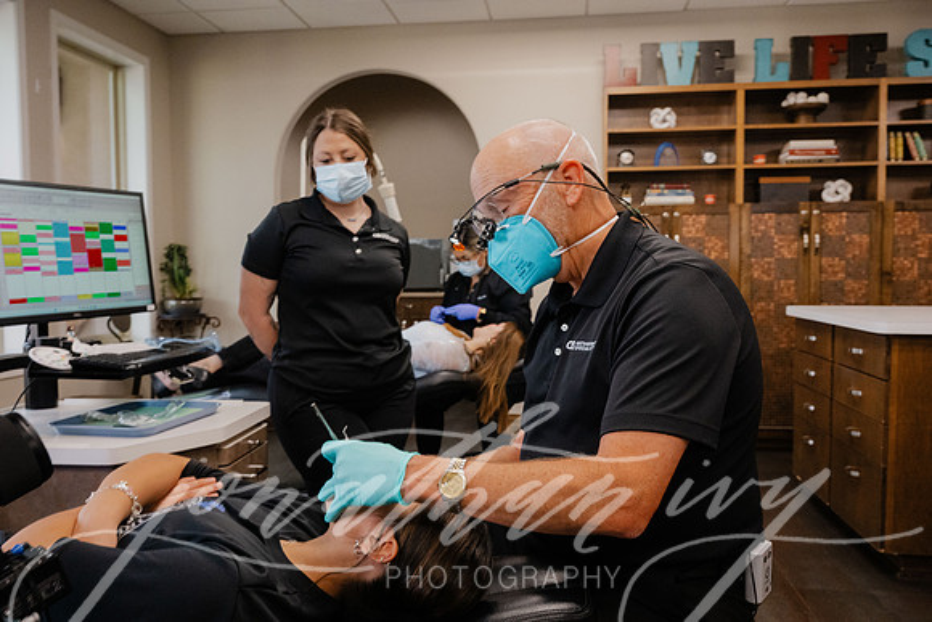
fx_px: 816
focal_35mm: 32
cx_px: 466
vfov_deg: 41.7
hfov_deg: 59.5
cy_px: 311
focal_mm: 31.5
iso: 4000
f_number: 8
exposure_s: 1/160
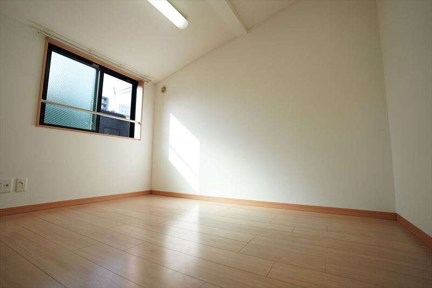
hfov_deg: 96.7
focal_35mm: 16
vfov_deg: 73.7
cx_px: 216
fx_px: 192
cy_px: 144
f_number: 3.5
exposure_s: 1/640
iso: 400
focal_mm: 16
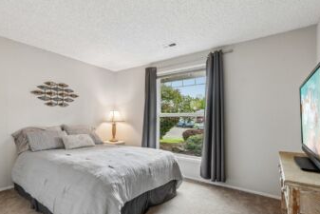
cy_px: 119
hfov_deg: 86.5
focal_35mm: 19
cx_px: 141
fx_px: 169
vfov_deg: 64.4
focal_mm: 16
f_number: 8
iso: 400
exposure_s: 1/13
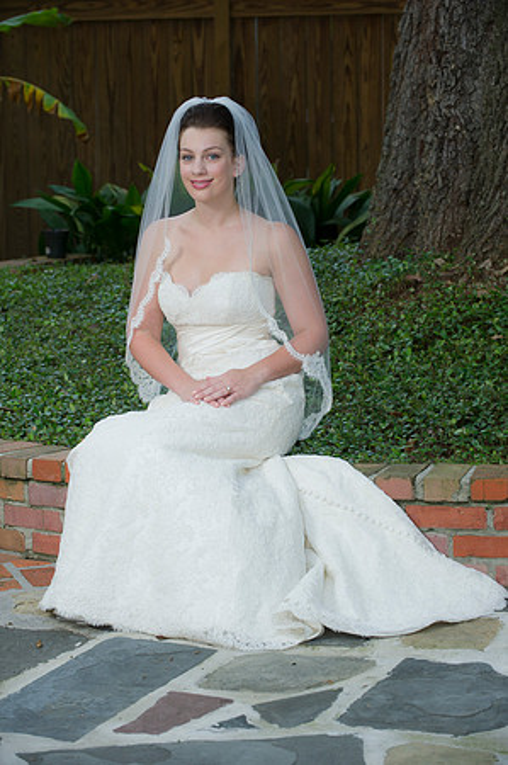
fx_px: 2334
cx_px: 254
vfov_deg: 18.6
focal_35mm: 110
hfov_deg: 12.4
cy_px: 382
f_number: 5
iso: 400
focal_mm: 110
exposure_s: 1/80
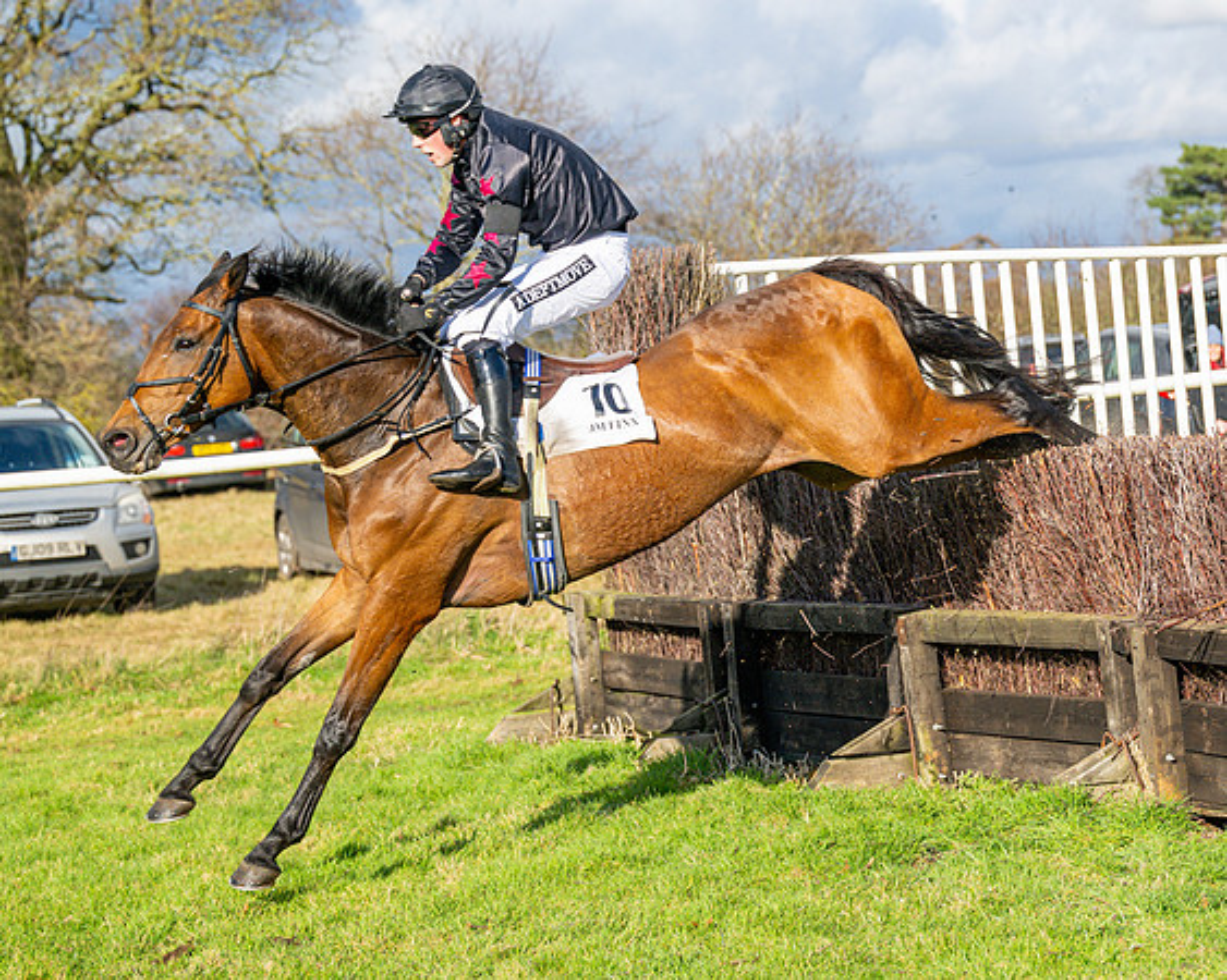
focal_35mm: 116
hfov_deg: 16.4
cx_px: 1058
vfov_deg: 13.3
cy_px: 424
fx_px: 4201
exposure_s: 1/2500
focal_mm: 70
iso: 200
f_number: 4
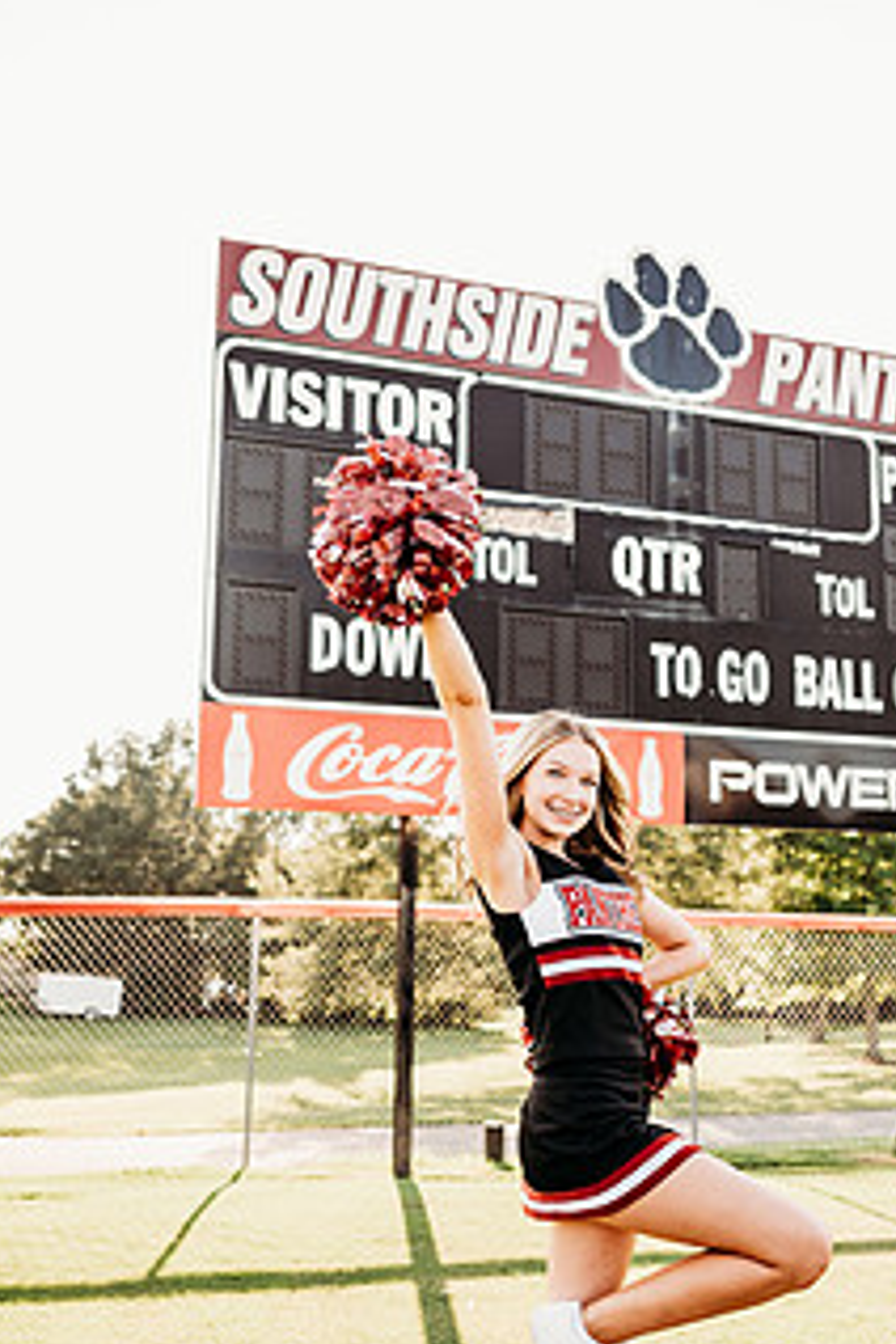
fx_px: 1269
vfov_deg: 55.5
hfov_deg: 38.5
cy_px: 790
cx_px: 579
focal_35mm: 34
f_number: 2.8
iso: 200
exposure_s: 1/800
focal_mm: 24
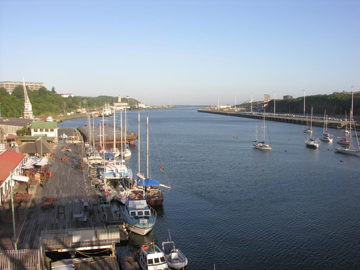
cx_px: 180
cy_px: 135
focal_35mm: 35
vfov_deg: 40.7
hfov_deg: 52.6
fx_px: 364
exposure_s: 1/170
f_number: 5.6
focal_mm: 8.9
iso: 50
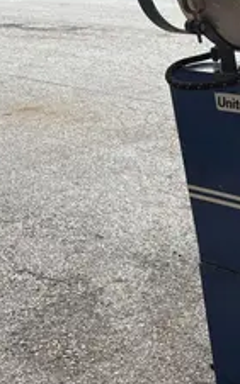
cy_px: 189
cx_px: 409
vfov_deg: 30.6
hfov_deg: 16.7
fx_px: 702
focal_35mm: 67
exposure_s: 1/586
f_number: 1.6
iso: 50
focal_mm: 5.96
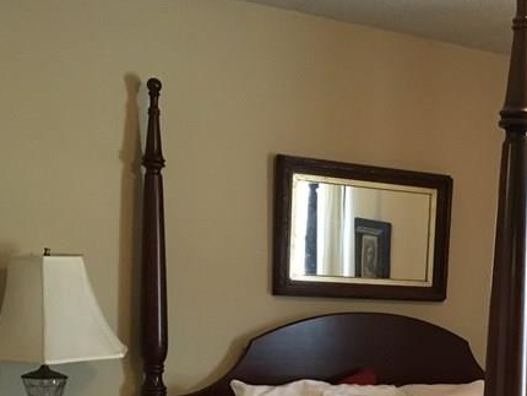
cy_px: 434
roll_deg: -3.5
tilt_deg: -7.4
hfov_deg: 26.1
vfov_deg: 20.4
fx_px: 1051
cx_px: 570
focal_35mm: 69
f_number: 2.2
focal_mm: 4.15
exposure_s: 1/15
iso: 250
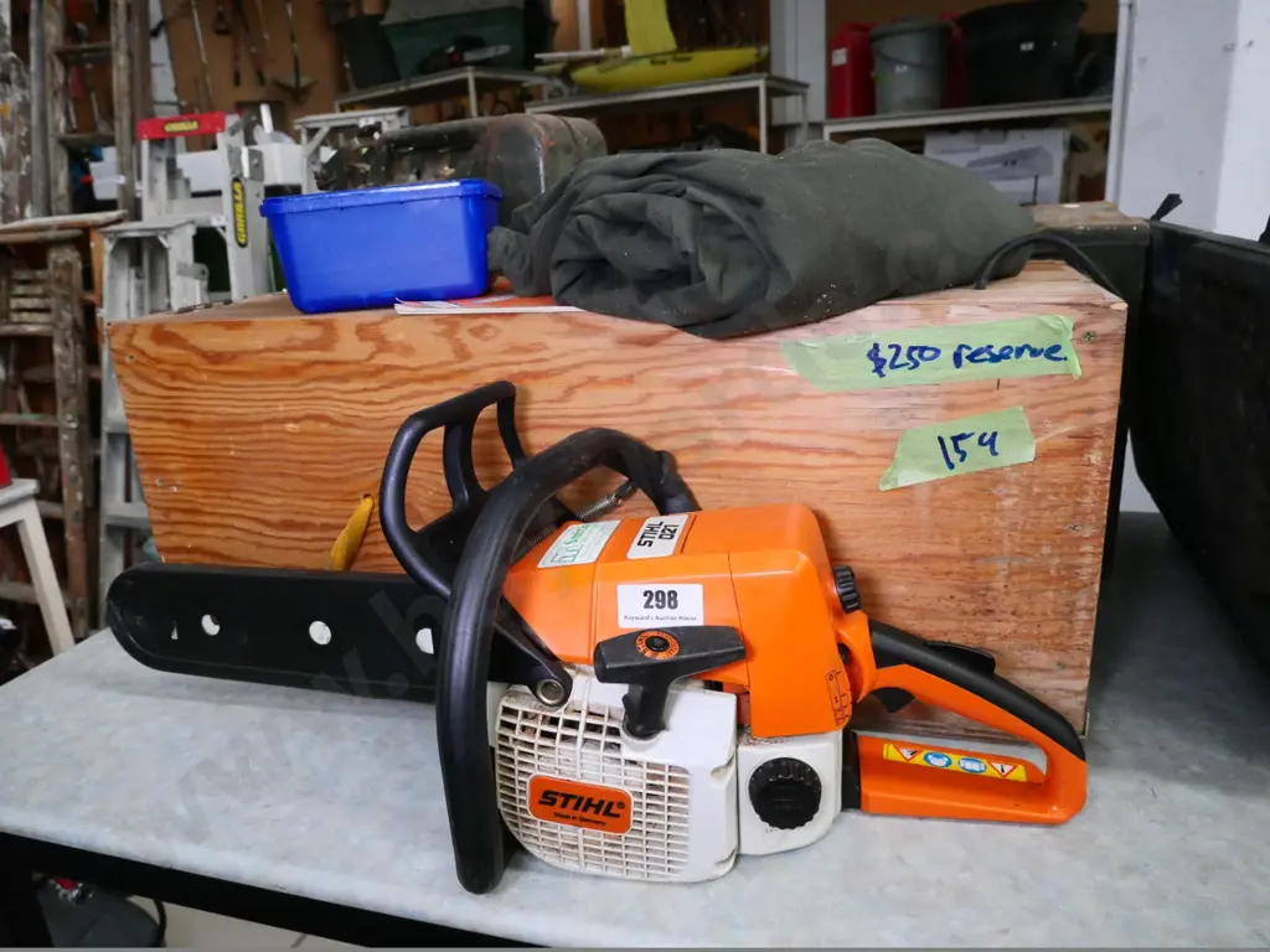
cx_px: 635
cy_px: 476
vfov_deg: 56.8
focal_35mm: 24
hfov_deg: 71.6
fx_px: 881
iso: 3200
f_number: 4.5
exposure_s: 1/320
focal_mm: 12
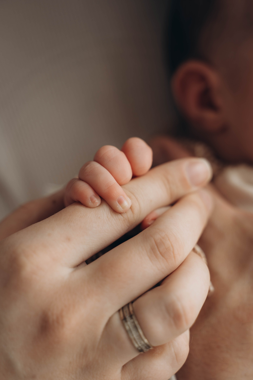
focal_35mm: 60
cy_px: 192
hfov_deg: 22.6
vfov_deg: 33.4
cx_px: 126
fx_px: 633
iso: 125
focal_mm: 59
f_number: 3.5
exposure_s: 1/125
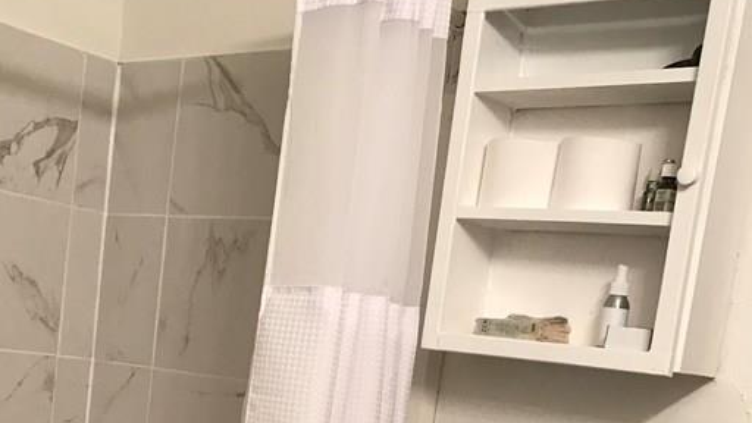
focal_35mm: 61
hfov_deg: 33.6
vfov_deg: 18.4
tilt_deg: -8.0
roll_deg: -6.6
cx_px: 176
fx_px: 1216
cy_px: 543
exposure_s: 1/24
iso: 40
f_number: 1.8
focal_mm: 3.99
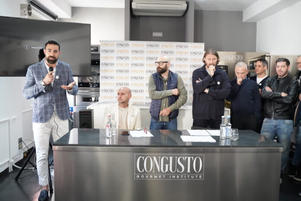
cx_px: 150
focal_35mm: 32
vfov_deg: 41.2
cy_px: 100
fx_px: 268
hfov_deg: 58.7
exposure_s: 1/160
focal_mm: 32
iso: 5000
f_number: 3.5
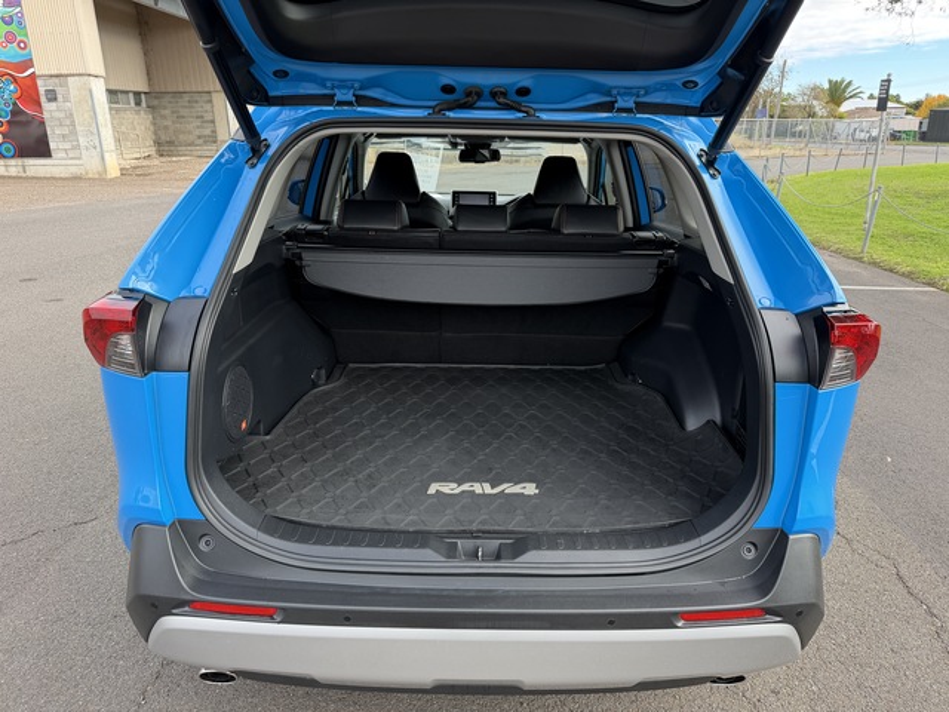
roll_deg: +1.2
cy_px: 356
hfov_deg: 71.6
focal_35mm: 24
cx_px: 474
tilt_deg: -18.7
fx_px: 658
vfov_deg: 56.8
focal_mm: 6.76
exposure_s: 1/423
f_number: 1.78
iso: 80
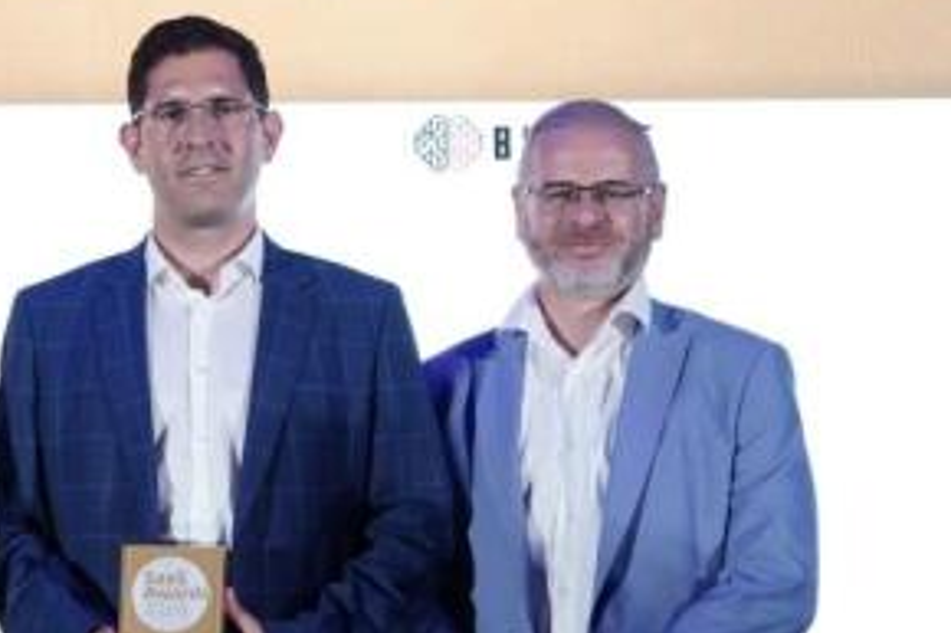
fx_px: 2165
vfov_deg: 16.6
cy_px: 415
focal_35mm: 82
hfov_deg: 24.3
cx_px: 171
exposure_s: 1/80
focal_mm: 24
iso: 800
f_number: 5
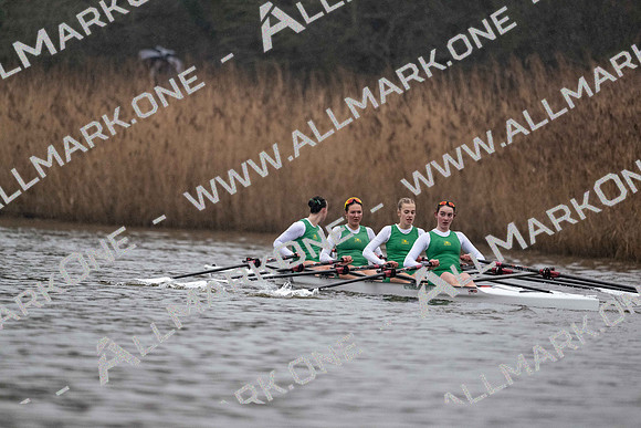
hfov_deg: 5.2
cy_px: 214
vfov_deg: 3.4
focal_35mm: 400
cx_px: 320
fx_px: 7124
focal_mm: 400
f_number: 4.5
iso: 4500
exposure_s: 1/1600
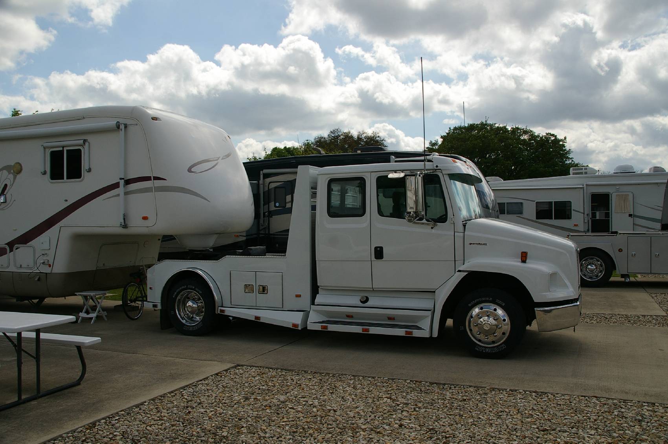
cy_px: 222
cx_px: 334
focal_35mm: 68
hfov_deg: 29.9
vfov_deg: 20.1
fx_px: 1251
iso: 200
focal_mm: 45
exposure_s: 1/250
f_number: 9.5
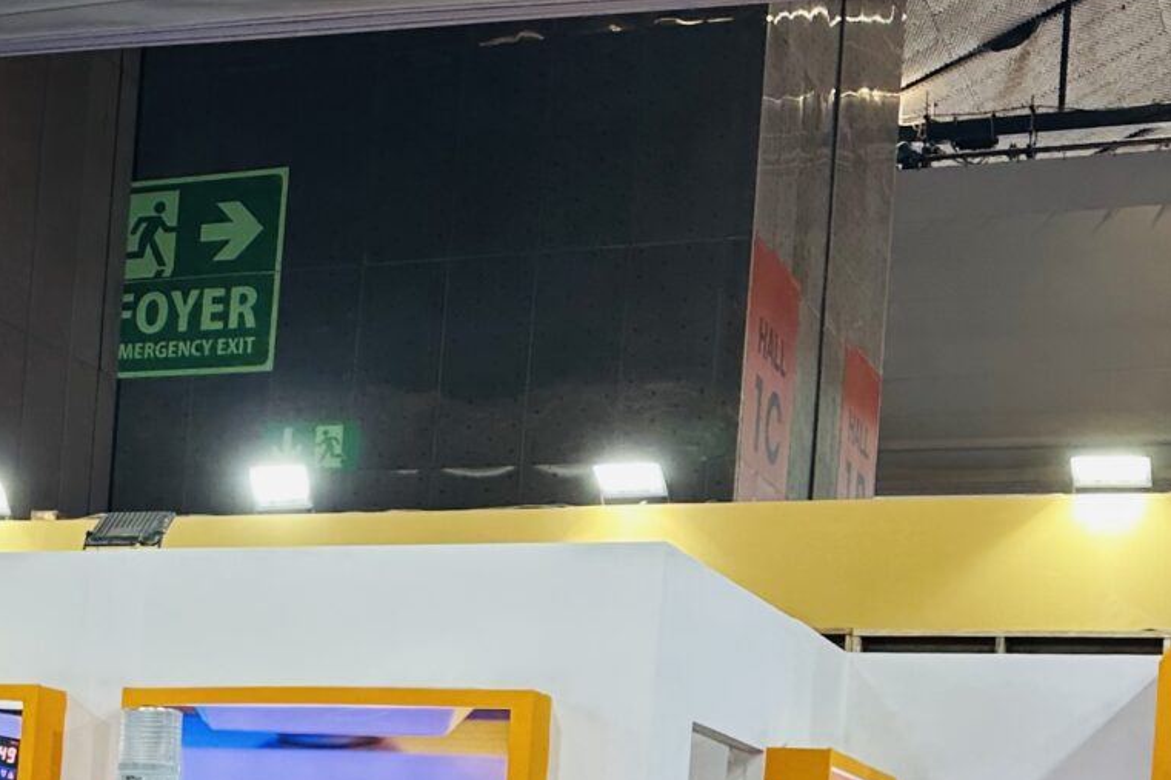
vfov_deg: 15.7
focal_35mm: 84
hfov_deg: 22.2
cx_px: -274
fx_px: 2732
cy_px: 898
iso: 64
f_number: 1.78
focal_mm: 6.86
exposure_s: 1/119
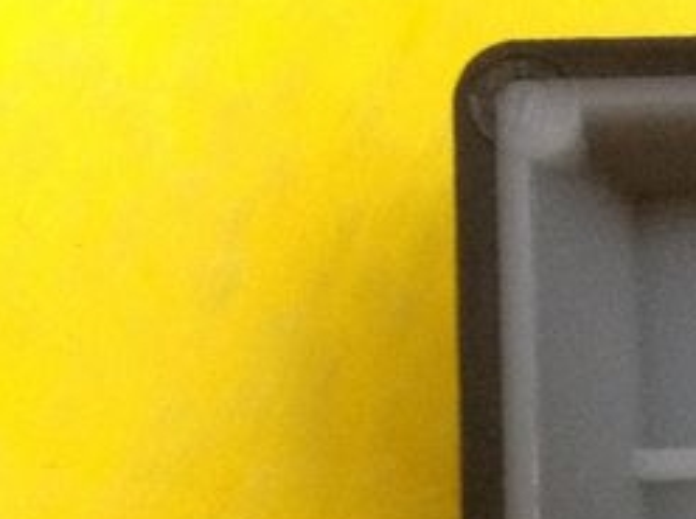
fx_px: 2830
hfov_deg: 13.3
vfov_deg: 10.4
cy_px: 438
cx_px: 1036
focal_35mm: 141
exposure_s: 1/17
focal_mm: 4.28
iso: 320
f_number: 2.4
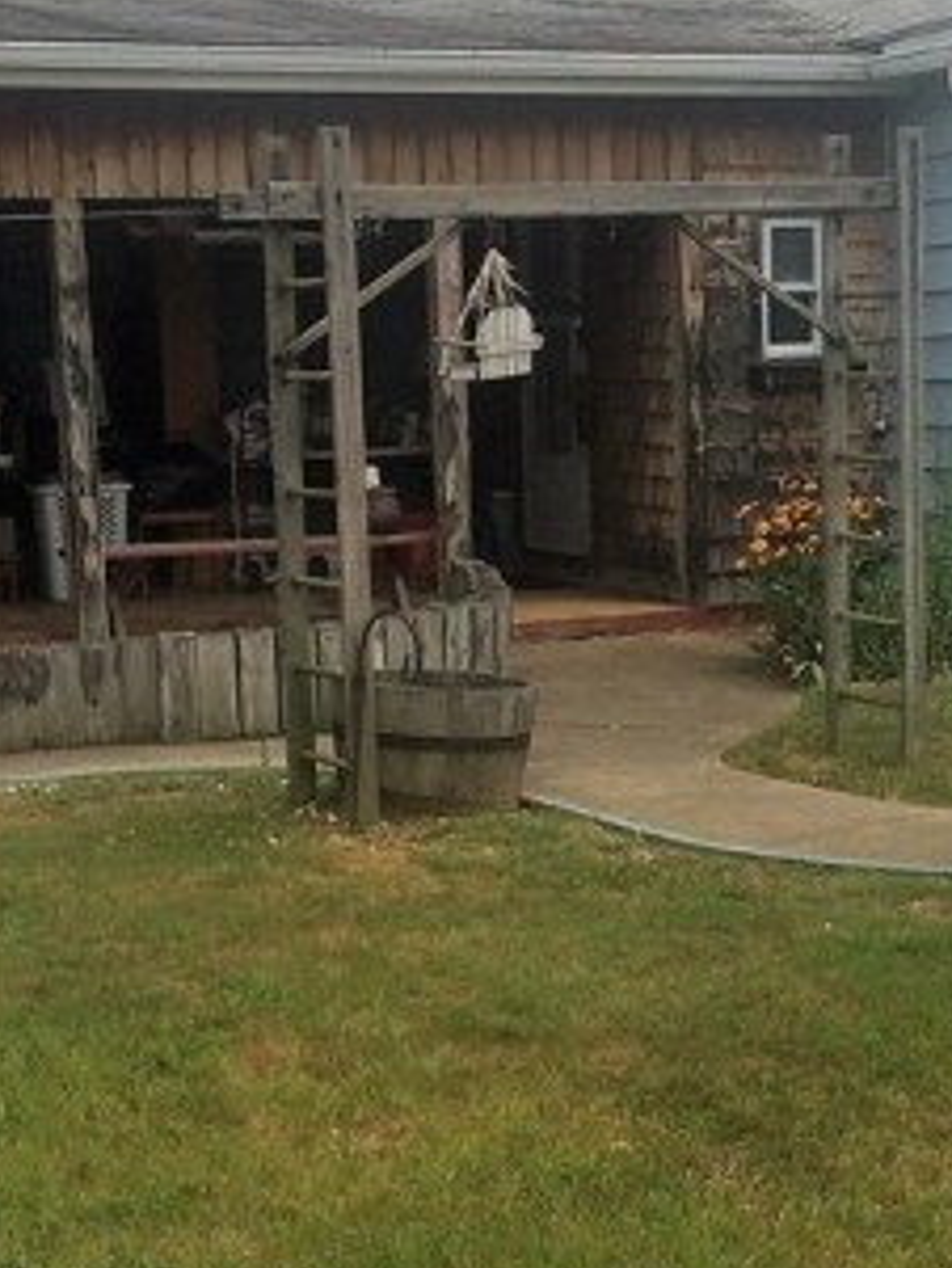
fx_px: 2712
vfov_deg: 26.2
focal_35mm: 74
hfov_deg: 19.9
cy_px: 788
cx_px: 628
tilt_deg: -10.2
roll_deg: +2.6
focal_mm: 4.15
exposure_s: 1/1709
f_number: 2.2
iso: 32
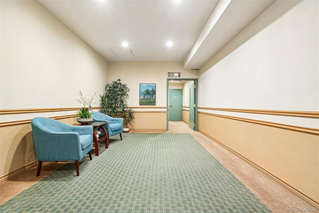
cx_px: 160
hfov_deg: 95.0
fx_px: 146
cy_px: 106
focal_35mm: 16
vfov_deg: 72.0
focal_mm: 11
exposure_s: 1/4
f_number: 8
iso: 500
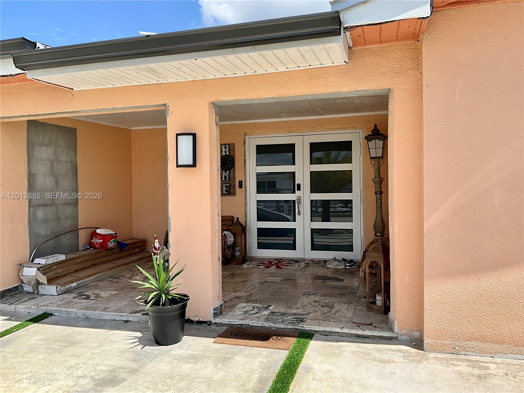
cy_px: 196
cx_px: 262
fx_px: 439
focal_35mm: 29
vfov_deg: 48.2
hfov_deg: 61.7
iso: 25
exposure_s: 1/1730
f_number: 1.8
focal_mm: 3
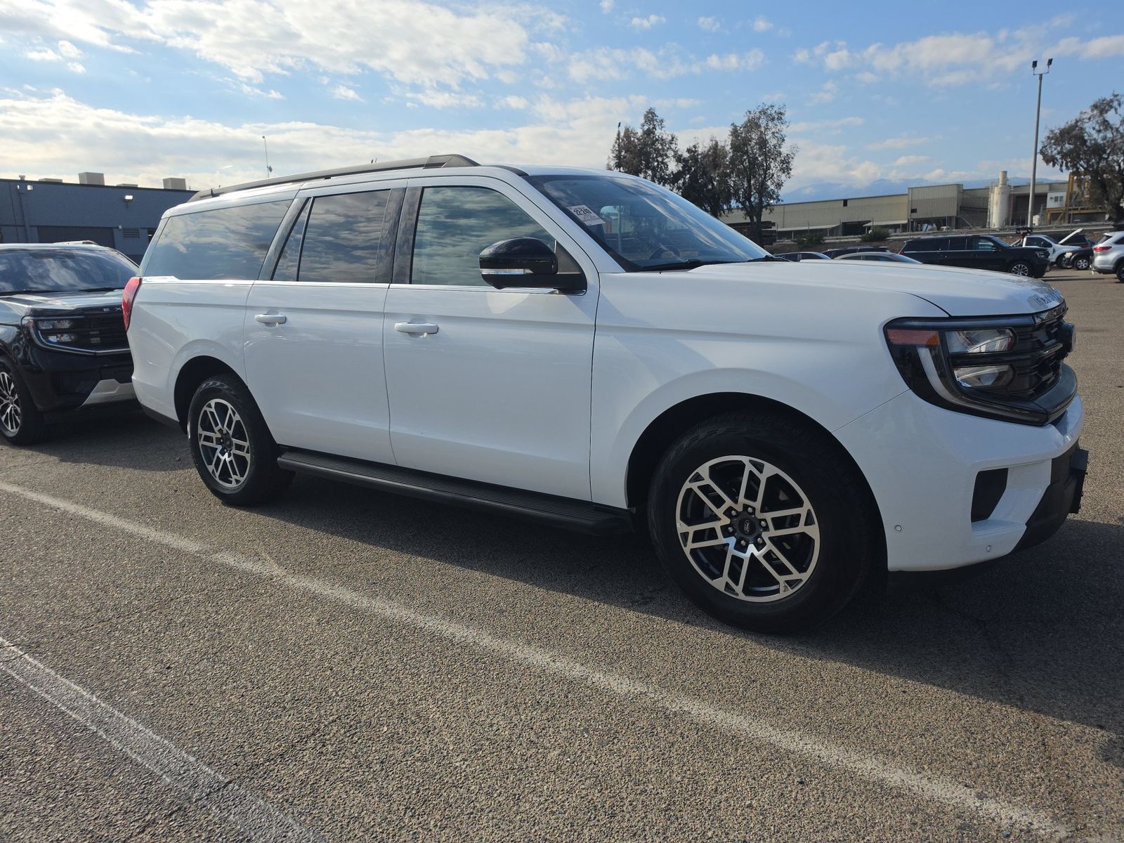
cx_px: 562
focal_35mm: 23
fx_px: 747
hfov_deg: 73.9
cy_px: 422
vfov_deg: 58.9
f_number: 1.4
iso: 54
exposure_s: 1/7940
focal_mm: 6.5
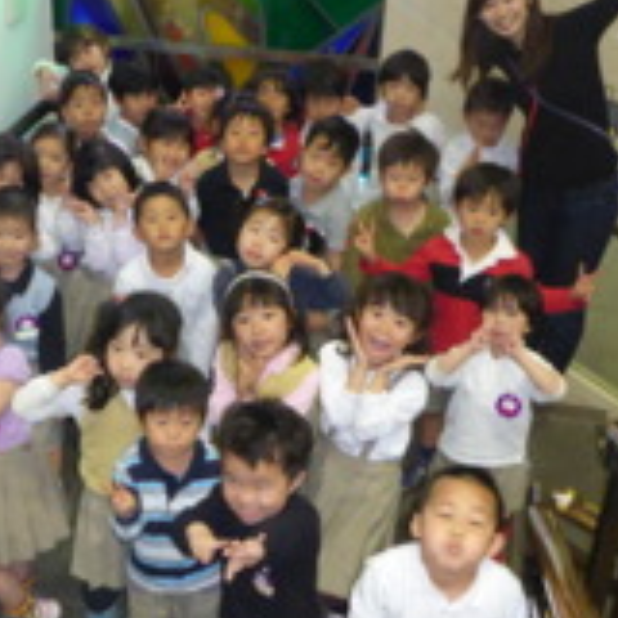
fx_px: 1131
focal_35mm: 56
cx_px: 170
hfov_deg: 30.2
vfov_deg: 30.6
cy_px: 313
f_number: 3.4
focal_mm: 5.2
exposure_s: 1/60
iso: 800
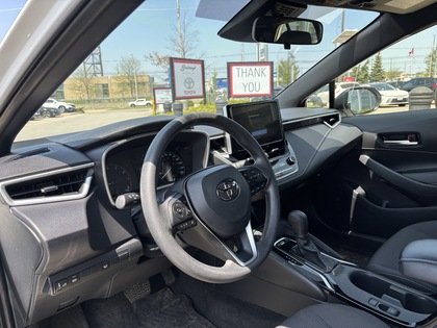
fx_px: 328
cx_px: 218
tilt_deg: -10.9
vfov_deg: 53.1
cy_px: 164
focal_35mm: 26
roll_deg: +3.4
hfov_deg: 67.3
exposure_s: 1/726
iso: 50
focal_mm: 5.96
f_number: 1.6
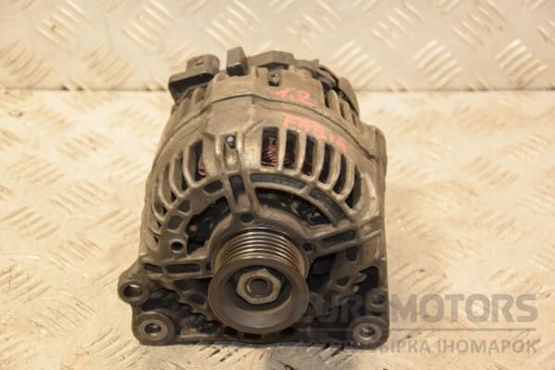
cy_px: 185
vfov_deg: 13.8
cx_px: 278
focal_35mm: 99
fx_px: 1526
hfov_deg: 20.6
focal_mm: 66
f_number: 5.3
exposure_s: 1/80
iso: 800
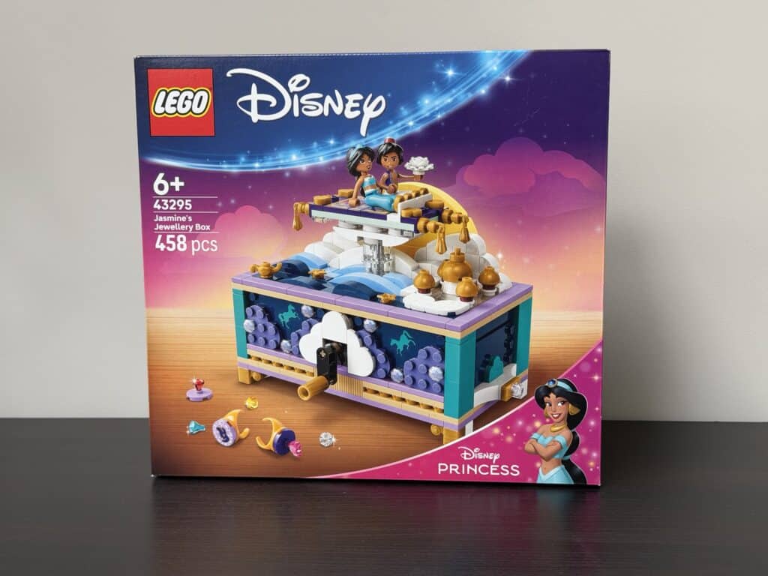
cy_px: 288
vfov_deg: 30.3
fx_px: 1065
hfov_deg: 39.7
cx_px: 384
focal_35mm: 48
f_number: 1.78
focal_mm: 6.76
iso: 100
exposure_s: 1/80
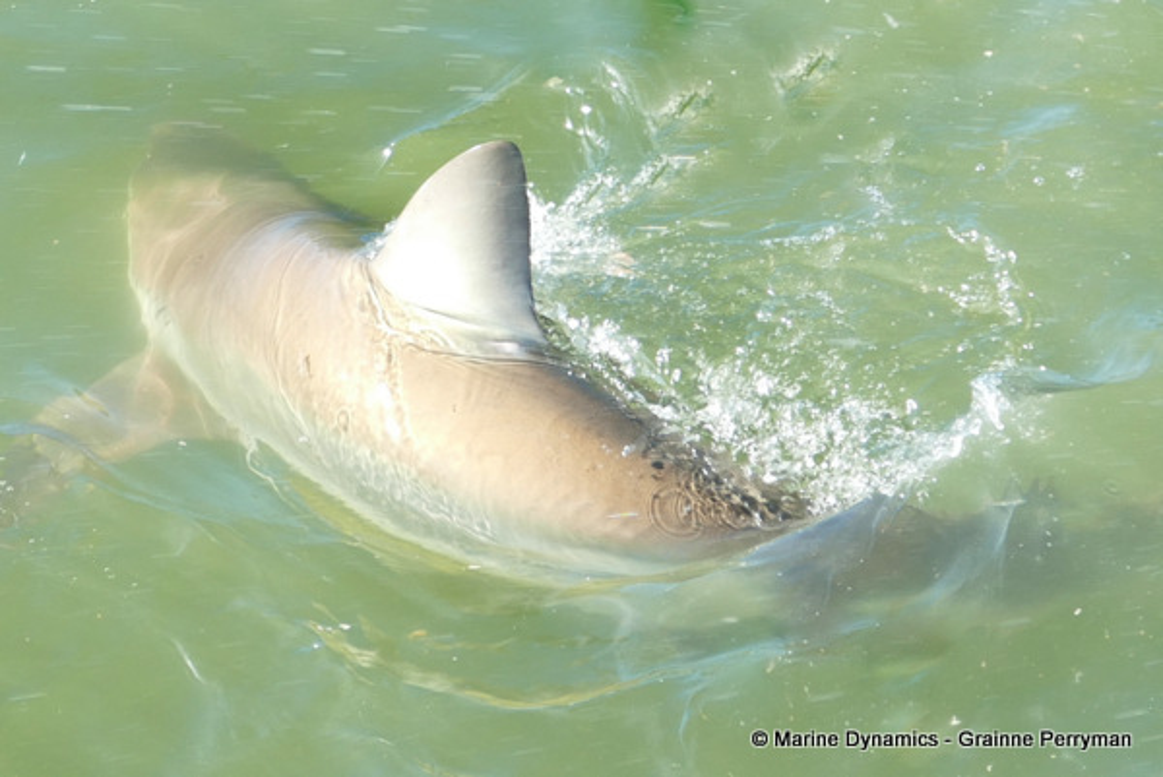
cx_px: 582
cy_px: 388
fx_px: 1584
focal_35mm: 49
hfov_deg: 40.3
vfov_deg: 27.6
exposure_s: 1/400
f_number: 3.3
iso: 125
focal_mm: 17.83
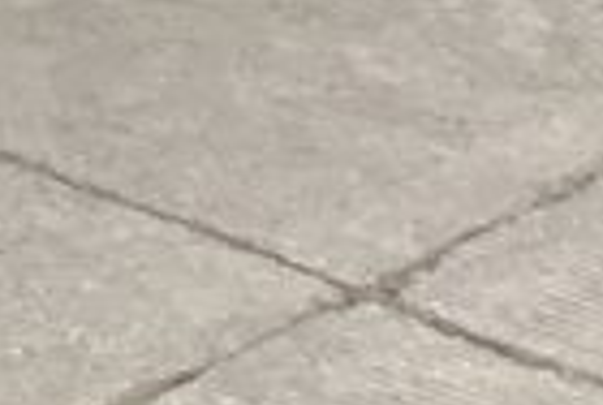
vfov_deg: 5.6
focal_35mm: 220
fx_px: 3693
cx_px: -633
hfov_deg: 8.8
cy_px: -1125
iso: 16
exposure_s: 1/620
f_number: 1.8
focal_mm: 3
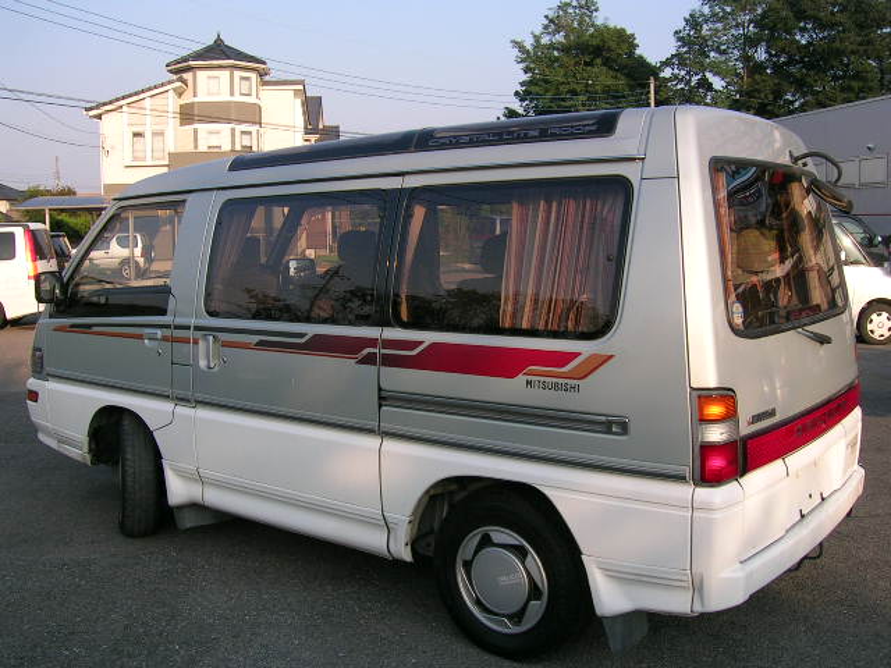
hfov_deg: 52.6
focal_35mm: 35
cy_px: 334
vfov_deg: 40.7
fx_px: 901
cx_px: 446
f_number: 4.8
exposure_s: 1/203
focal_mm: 5.4
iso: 50
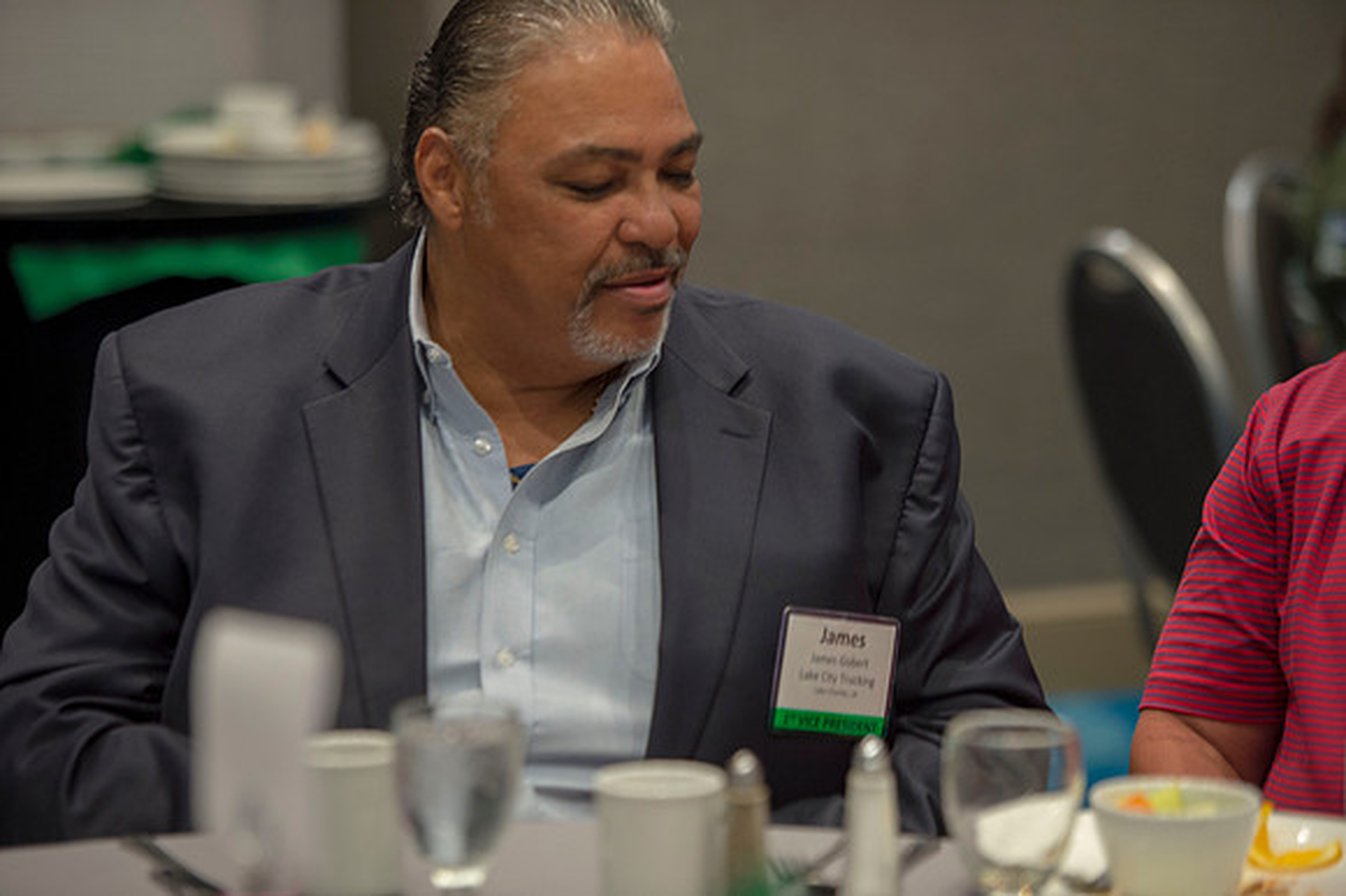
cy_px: 448
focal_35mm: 145
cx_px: 673
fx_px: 5418
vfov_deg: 9.5
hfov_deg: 14.2
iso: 1250
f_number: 2.8
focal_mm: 145
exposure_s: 1/125
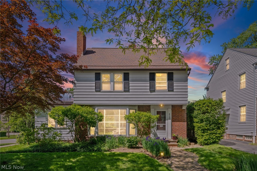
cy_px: 86
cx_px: 128
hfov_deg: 81.2
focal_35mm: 21
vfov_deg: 59.4
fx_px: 150
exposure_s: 1/160
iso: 250
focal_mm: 21
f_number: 9
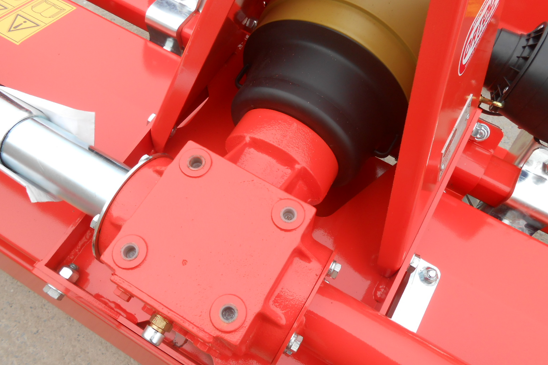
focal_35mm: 28
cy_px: 193
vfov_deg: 46.4
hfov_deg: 65.5
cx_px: 268
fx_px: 426
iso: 100
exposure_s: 1/250
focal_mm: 4.6
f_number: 3.5
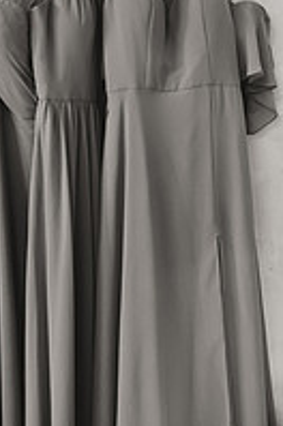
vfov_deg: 26.0
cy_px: 235
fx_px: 923
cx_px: 130
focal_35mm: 78
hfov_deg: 17.4
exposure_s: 1/60
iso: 1600
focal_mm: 34.5
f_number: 2.8
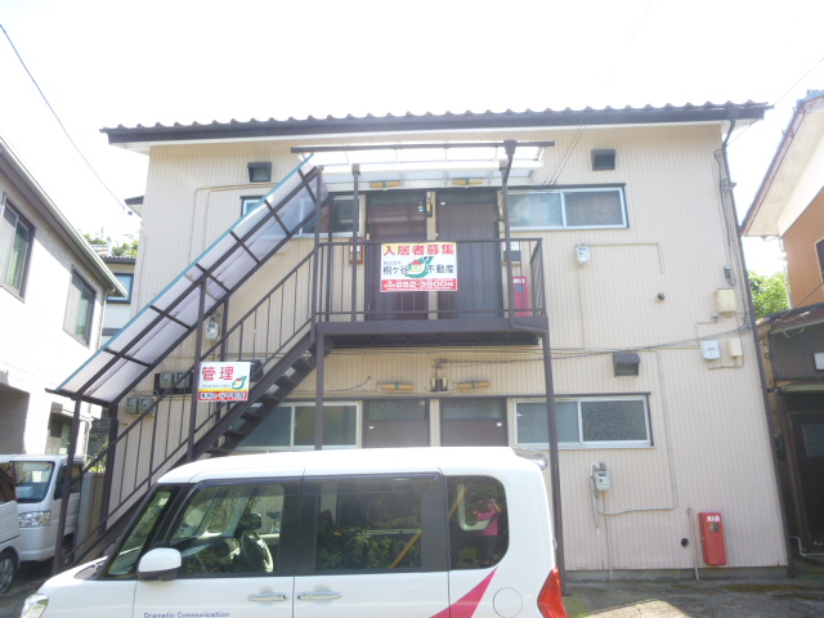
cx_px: 412
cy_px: 309
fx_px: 595
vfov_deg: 54.9
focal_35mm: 25
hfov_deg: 69.4
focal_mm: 4.5
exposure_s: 1/160
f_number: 3.1
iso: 100
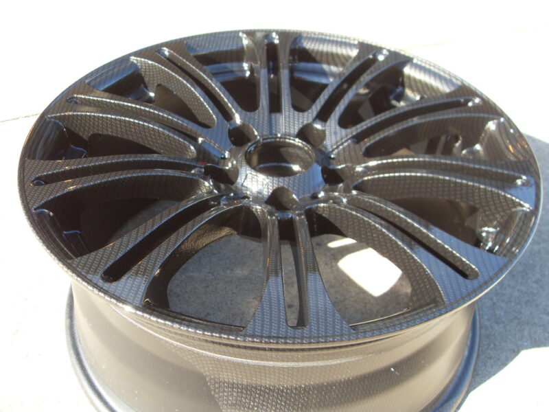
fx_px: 555
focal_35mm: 35
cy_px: 206
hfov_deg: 52.6
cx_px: 274
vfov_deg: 40.7
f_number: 2.8
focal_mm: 6.3
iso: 80
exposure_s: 1/180
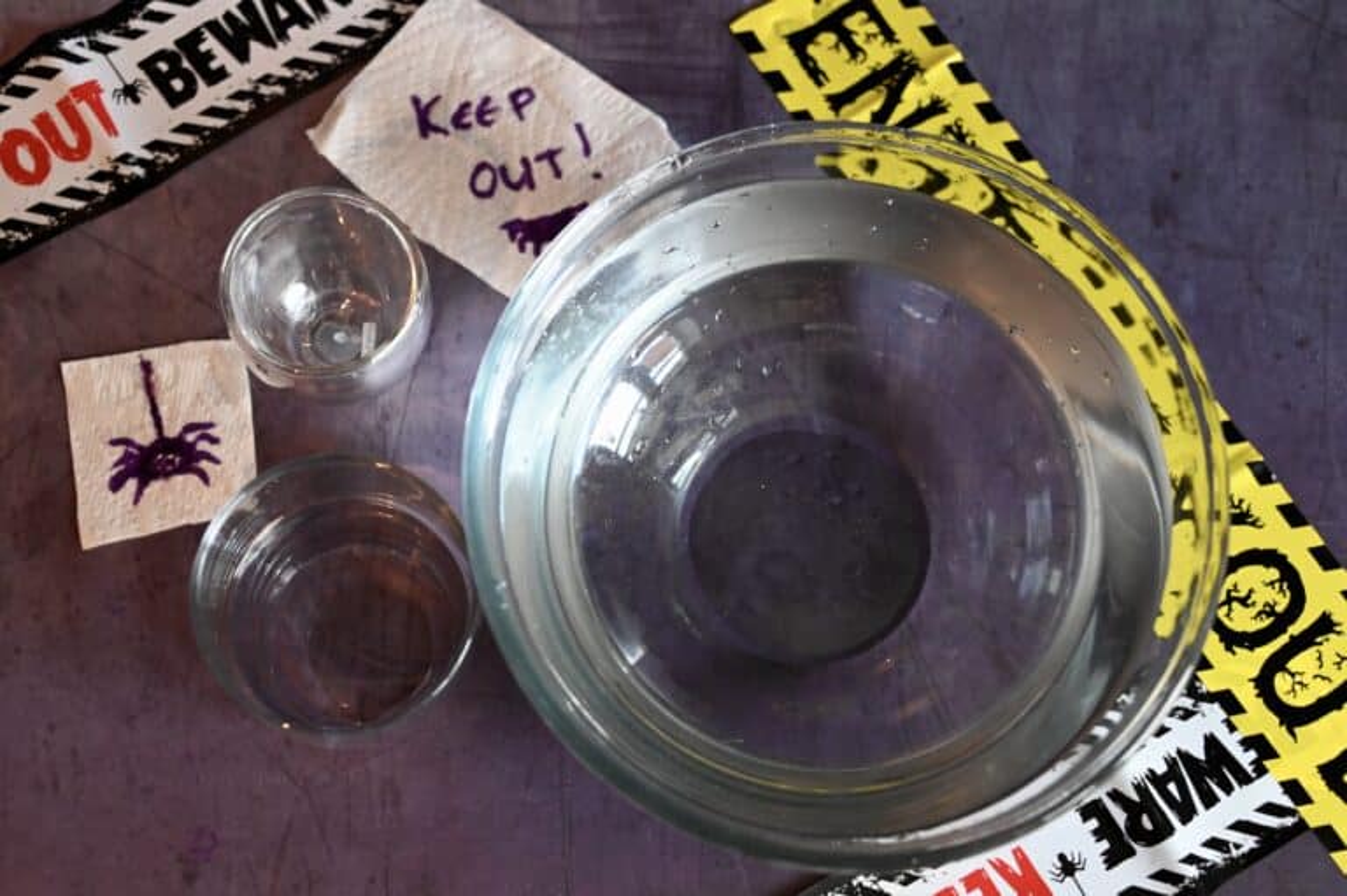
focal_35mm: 44
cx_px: 674
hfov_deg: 44.5
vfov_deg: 30.5
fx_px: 1645
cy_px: 448
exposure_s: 1/125
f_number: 4.2
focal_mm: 44
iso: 2500
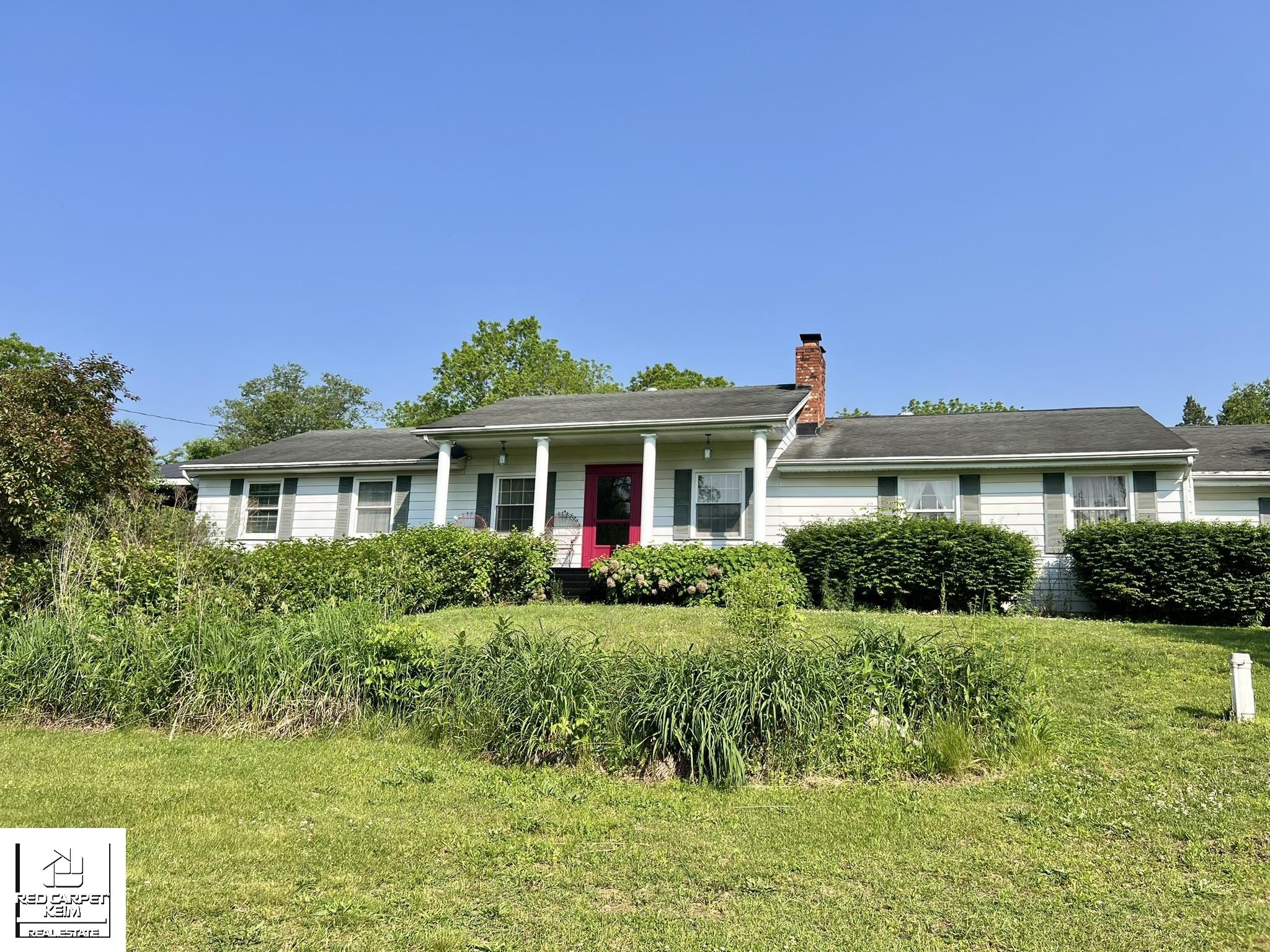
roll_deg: -1.9
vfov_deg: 53.1
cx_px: 635
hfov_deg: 67.3
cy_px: 476
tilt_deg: +10.0
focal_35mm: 26
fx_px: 954
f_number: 1.5
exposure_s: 1/3704
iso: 50
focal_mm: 5.7
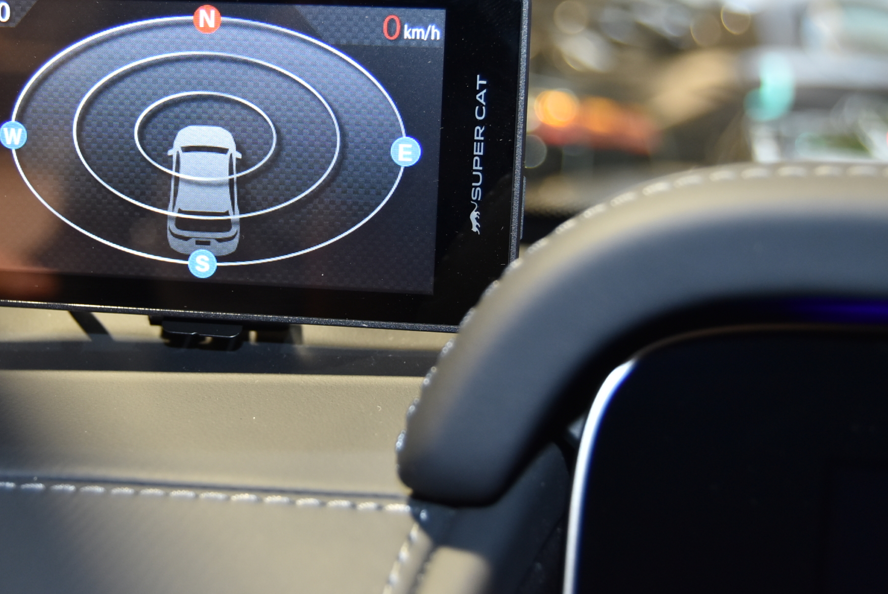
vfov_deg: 21.2
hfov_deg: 31.0
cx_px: 263
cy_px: 225
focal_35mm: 64
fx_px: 1580
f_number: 4.2
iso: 640
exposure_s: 1/60
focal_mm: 30
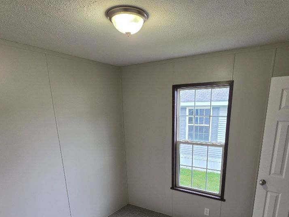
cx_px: 159
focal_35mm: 22
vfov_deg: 57.1
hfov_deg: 76.2
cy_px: 170
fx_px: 184
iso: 80
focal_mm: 2.2
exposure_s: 1/120
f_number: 1.9
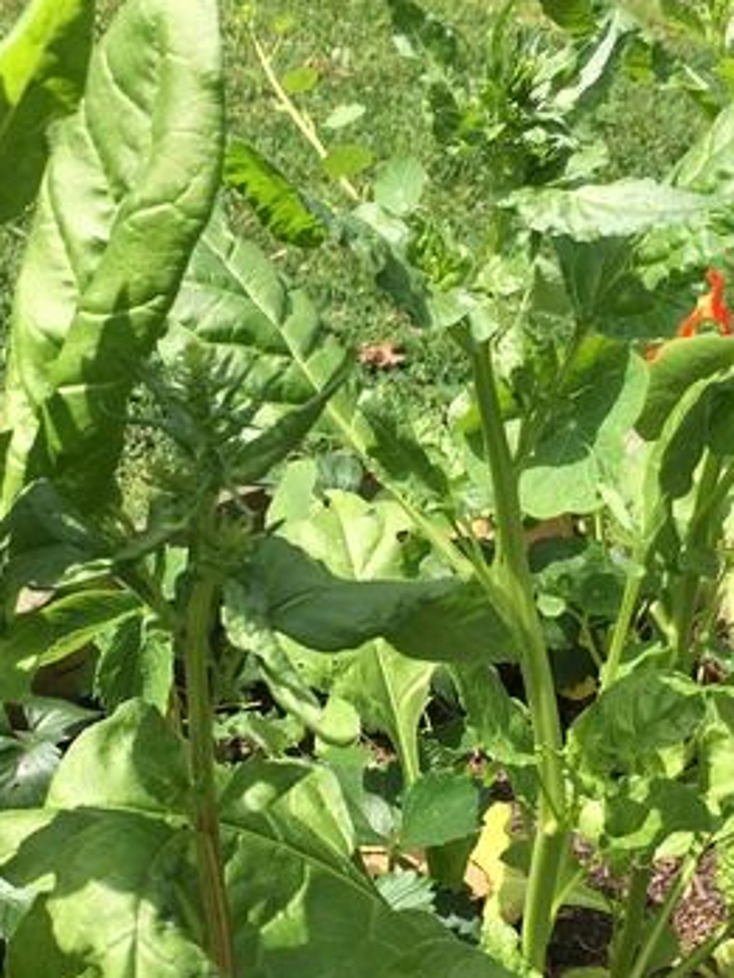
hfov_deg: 29.1
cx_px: 335
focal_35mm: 50
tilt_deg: -34.0
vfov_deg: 38.1
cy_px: 551
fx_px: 1414
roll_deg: -1.5
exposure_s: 1/746
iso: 25
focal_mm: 4.15
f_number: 2.2
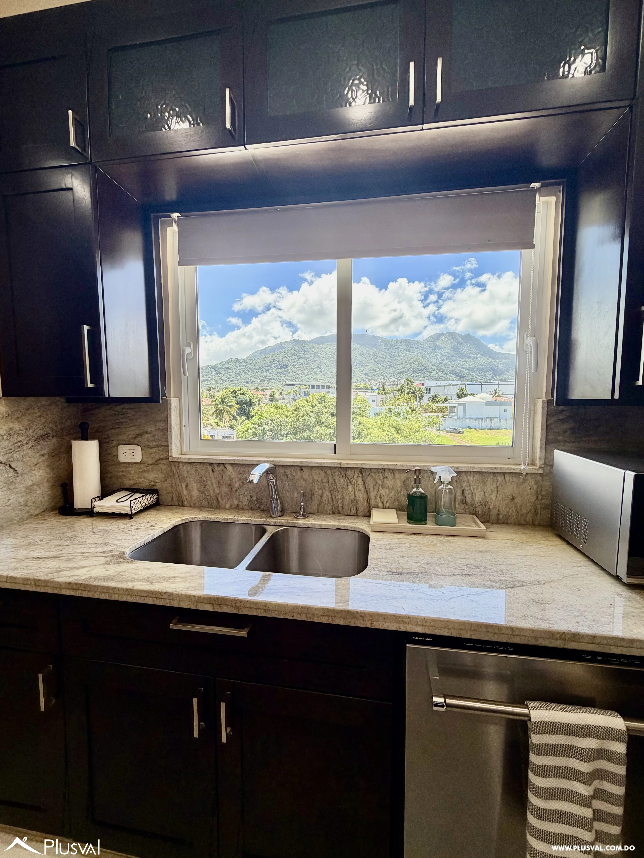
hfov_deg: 85.7
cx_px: 322
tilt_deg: -4.7
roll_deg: -0.5
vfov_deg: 102.1
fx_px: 347
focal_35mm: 14
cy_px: 429
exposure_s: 1/232
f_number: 2.2
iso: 40
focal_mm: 2.22
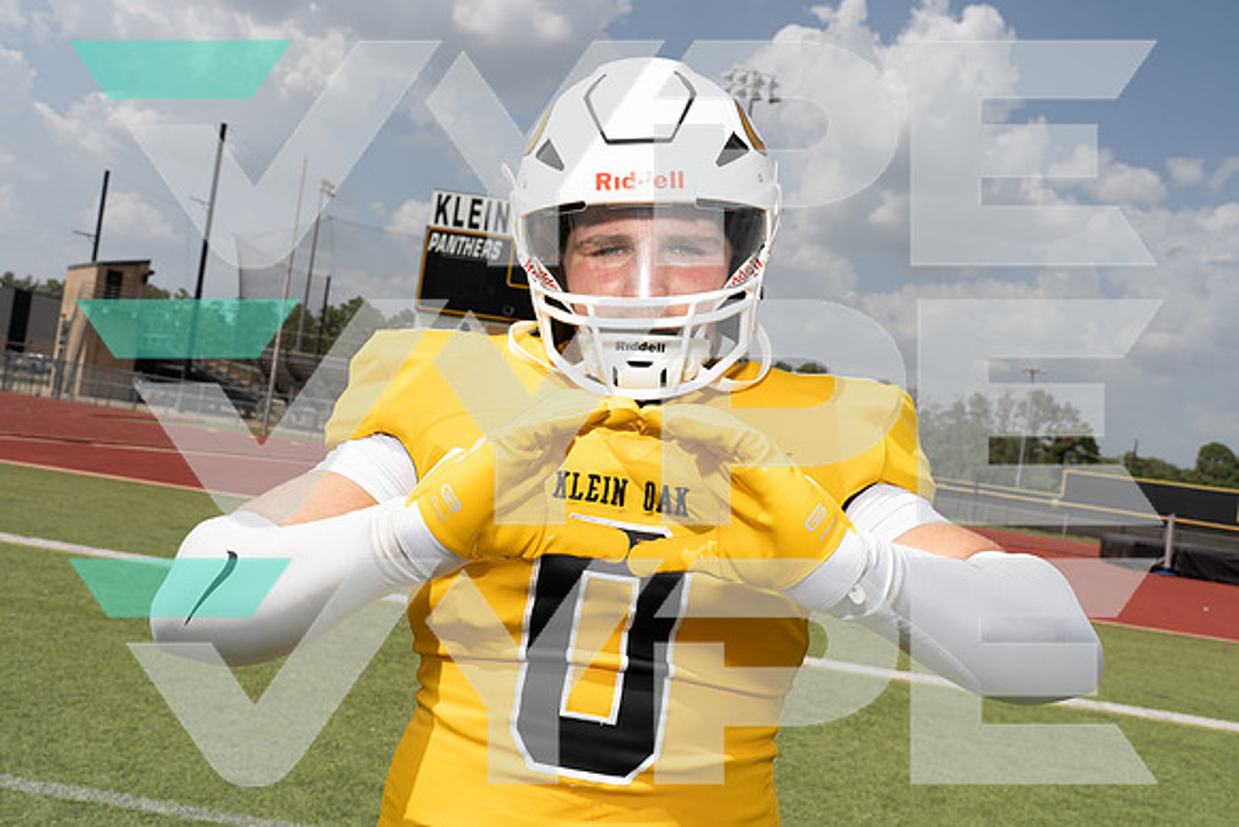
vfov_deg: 41.1
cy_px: 414
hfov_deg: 58.7
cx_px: 620
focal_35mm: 32
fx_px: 1102
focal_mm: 32
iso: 160
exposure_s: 1/250
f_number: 11
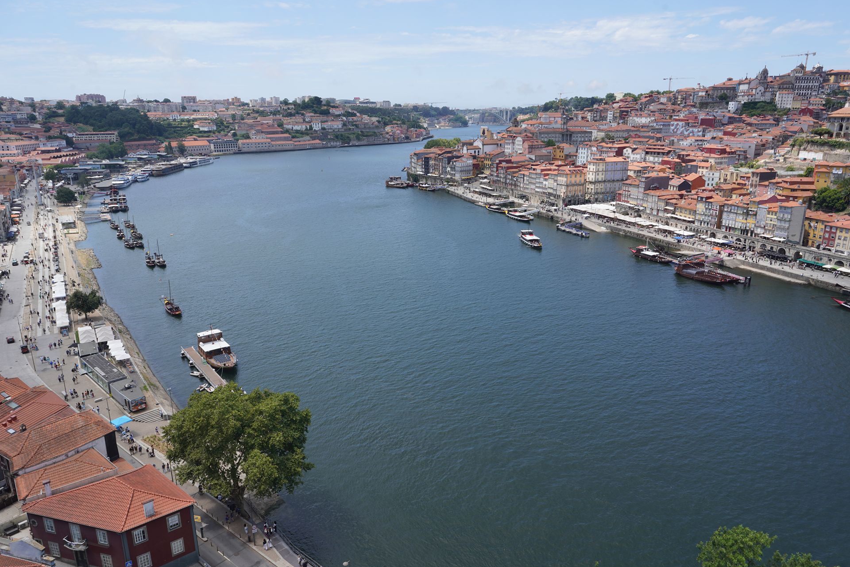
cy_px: 279
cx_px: 429
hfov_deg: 71.5
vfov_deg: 51.3
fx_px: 590
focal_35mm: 25
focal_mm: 24
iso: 100
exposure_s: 1/100
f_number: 13
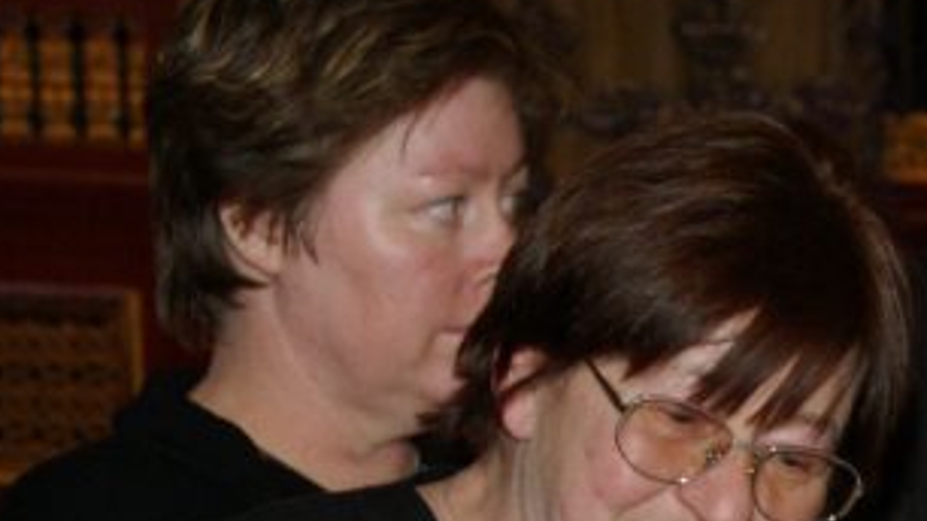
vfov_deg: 5.4
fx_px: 5424
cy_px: 822
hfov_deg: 9.6
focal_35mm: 221
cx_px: 1251
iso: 400
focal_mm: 43
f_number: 6.7
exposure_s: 1/60
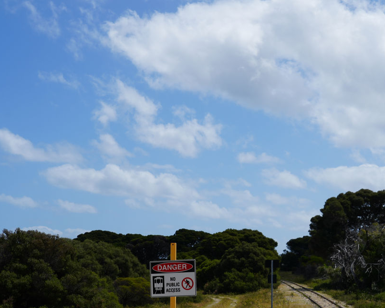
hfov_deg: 23.4
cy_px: 235
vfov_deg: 19.0
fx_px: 912
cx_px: 323
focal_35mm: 80
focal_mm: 43
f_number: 10
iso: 100
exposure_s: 1/320
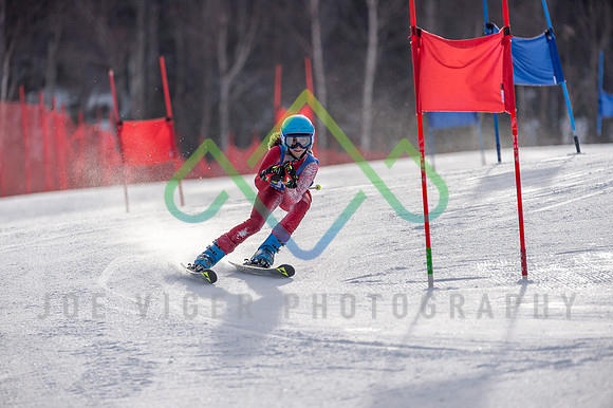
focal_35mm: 440
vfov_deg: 3.1
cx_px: 306
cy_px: 204
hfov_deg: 4.7
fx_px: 7488
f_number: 6
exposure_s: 1/5000
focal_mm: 440
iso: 640
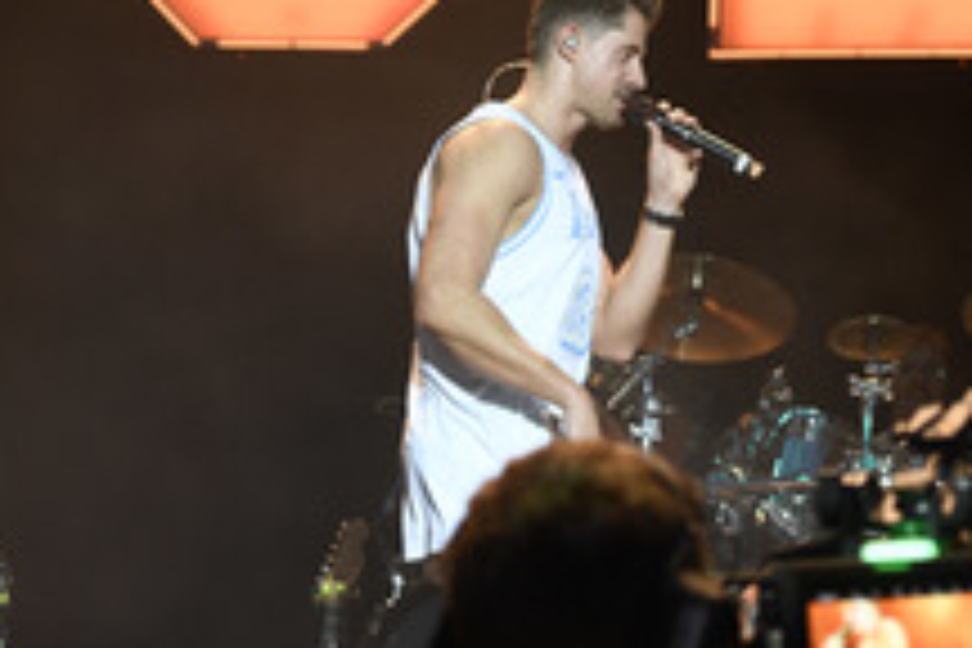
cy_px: 50
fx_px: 3942
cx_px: 641
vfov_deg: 9.4
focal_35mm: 146
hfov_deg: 14.0
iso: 1600
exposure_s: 1/500
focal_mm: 70
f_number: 4
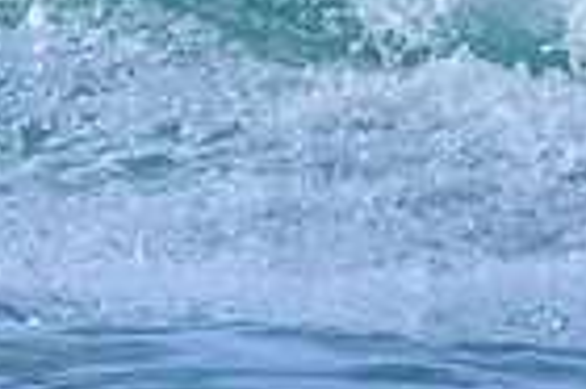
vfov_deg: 0.3
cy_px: -559
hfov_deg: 0.5
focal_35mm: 4565
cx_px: -162
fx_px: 74221
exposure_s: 1/2000
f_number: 6.3
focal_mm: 800
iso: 560
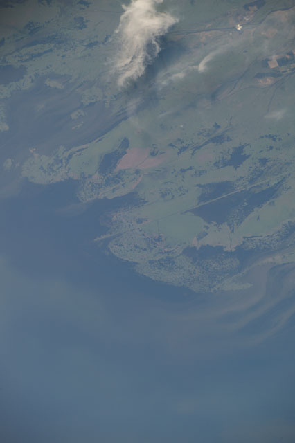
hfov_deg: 4.7
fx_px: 3568
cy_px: 222
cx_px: 148
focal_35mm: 290
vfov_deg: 7.1
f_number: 11
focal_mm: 290
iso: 250
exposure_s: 1/1250
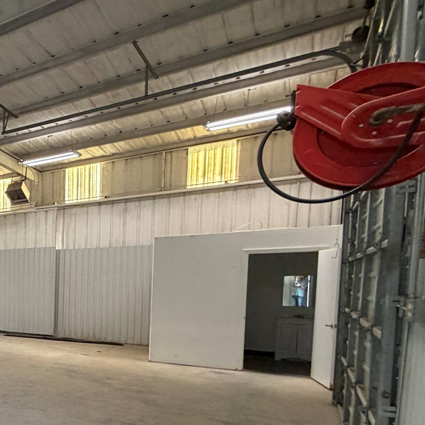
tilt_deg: -4.2
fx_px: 444
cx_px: -122
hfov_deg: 35.5
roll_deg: +0.2
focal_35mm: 32
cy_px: 312
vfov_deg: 49.3
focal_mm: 2.22
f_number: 2.2
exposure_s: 1/120
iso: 250
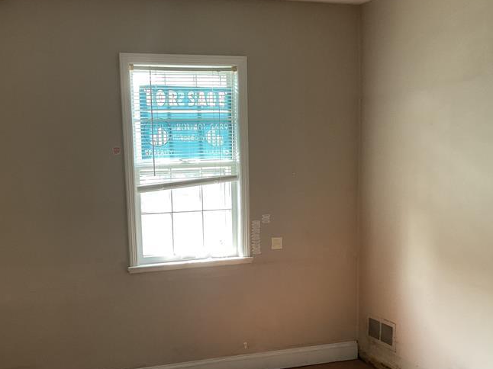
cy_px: 258
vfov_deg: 31.2
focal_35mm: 46
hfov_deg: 41.2
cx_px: 219
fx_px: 655
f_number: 1.8
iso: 100
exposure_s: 1/60
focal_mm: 3
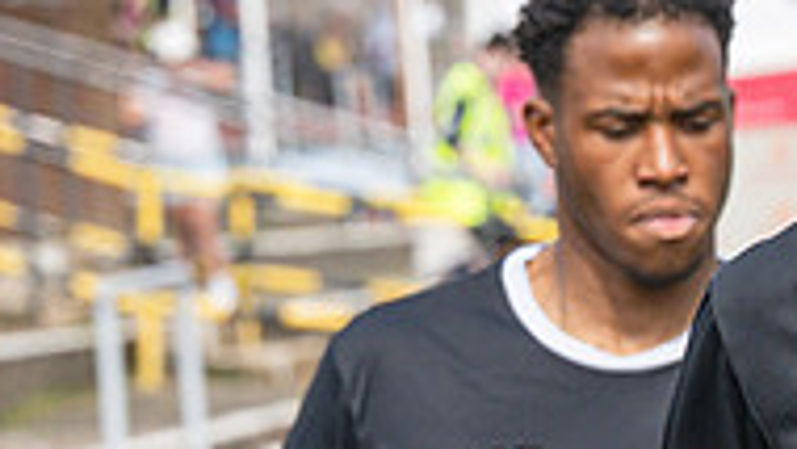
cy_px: 502
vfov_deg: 2.3
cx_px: 1047
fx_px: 11161
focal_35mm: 528
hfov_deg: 4.1
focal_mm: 85
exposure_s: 1/1000
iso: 200
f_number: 5
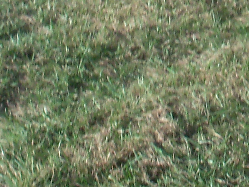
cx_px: 239
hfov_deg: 11.0
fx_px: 1280
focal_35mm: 178
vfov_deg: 7.7
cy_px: -275
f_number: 5.5
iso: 80
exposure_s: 1/250
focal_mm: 6.3
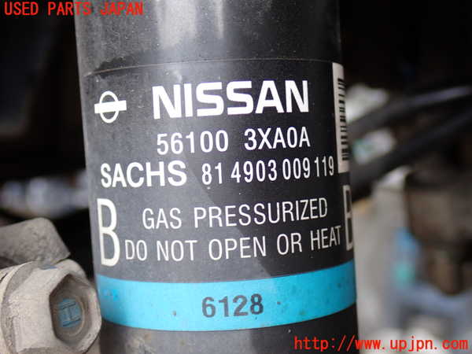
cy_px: 177
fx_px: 736
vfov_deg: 27.0
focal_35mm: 54
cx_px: 236
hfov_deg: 35.5
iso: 200
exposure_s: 1/60
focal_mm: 9.65
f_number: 3.3
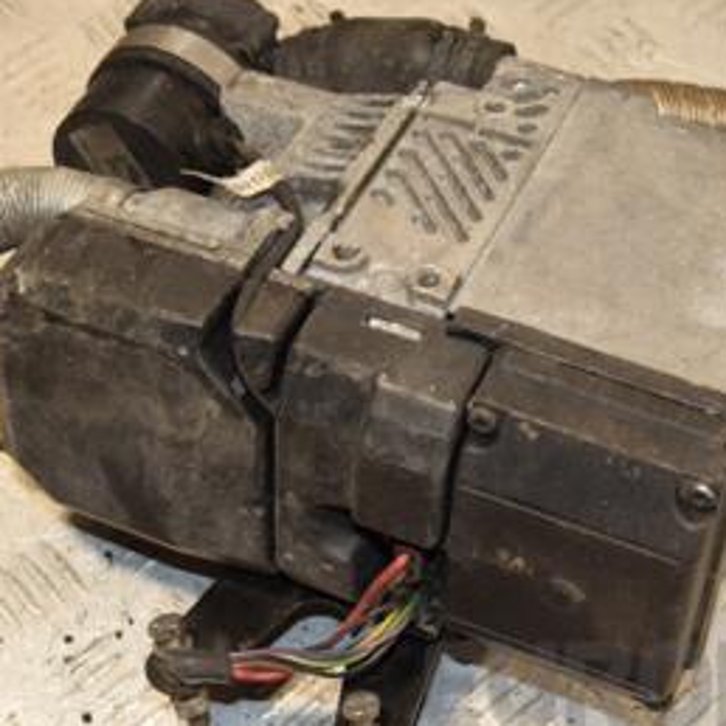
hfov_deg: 20.9
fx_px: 1969
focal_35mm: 83
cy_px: 310
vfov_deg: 20.9
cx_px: 371
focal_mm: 28
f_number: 6.3
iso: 800
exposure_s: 1/200
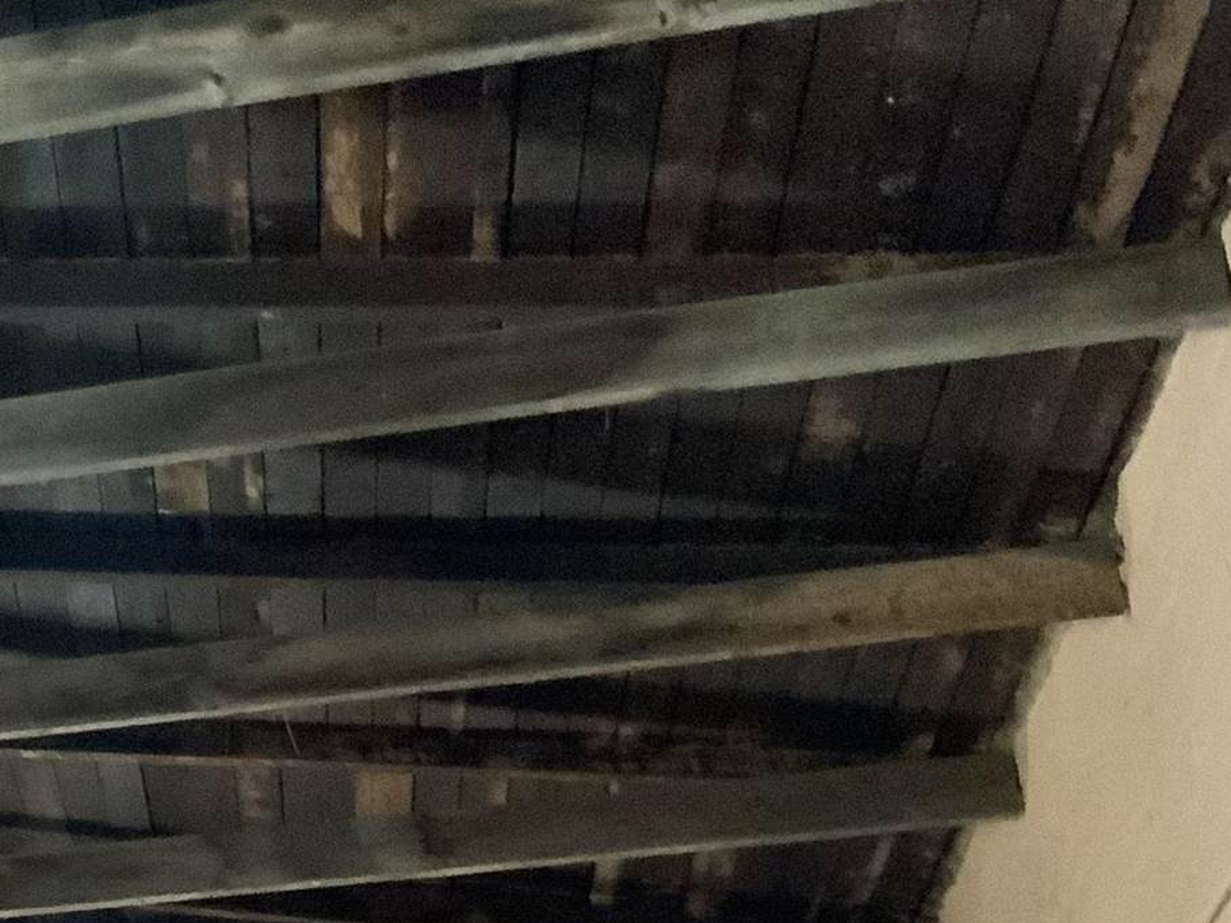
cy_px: 1094
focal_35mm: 98
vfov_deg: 14.6
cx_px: -563
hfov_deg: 18.1
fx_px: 3485
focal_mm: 3
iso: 500
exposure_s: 1/24
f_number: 1.8
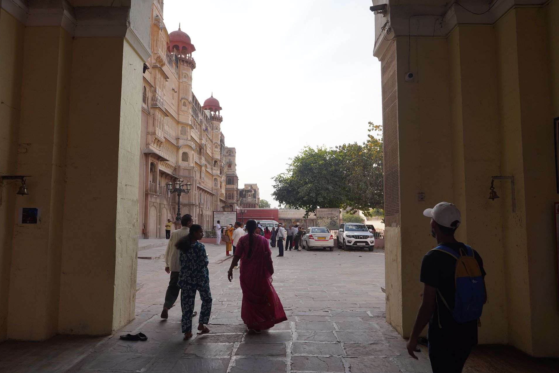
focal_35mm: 25
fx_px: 388
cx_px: 273
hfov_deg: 71.5
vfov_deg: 51.3
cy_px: 189
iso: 100
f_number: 11
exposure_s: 1/100
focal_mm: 24
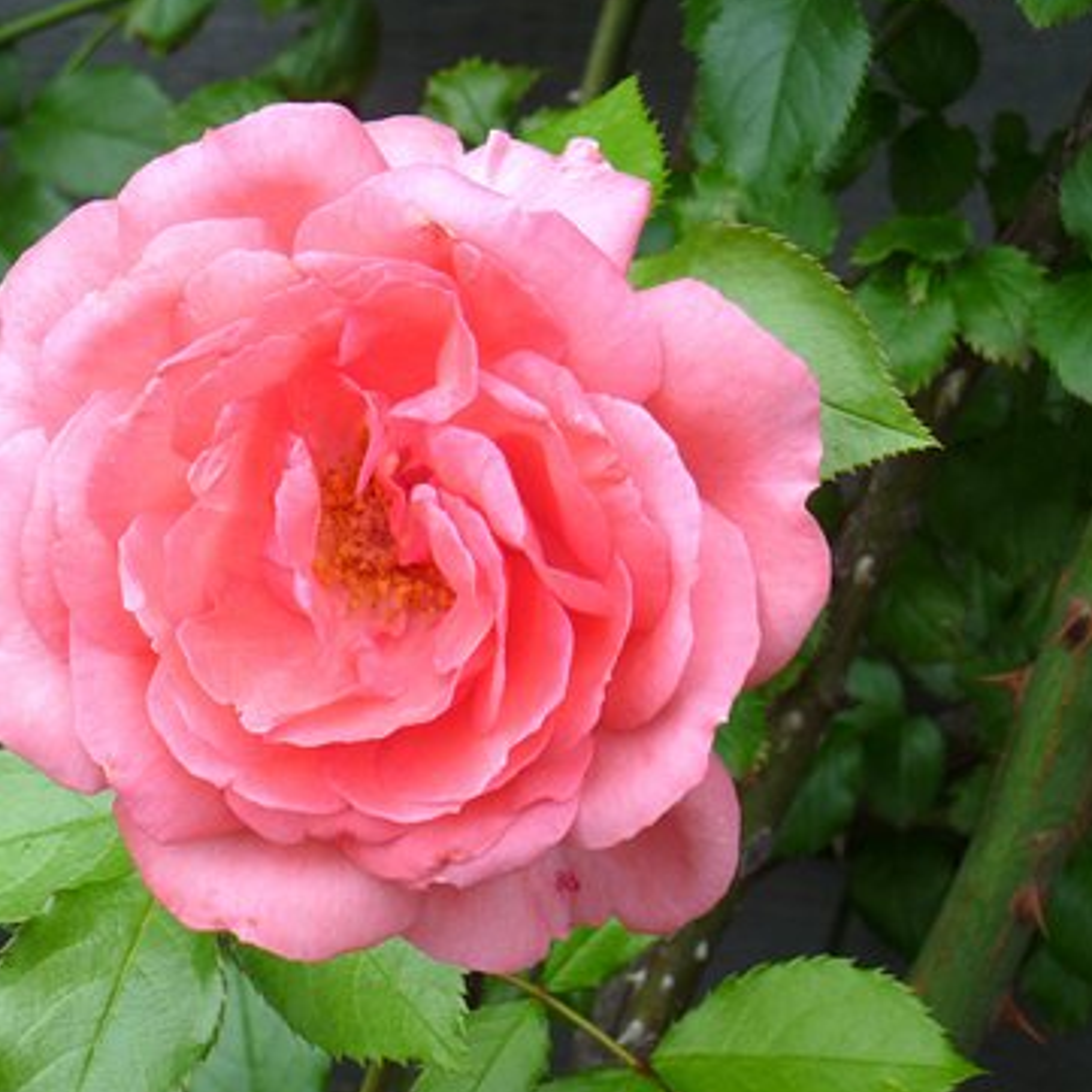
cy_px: 560
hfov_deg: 12.6
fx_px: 4925
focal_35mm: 138
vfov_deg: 12.7
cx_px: 481
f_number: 5.7
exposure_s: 1/20
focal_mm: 19.5
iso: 100
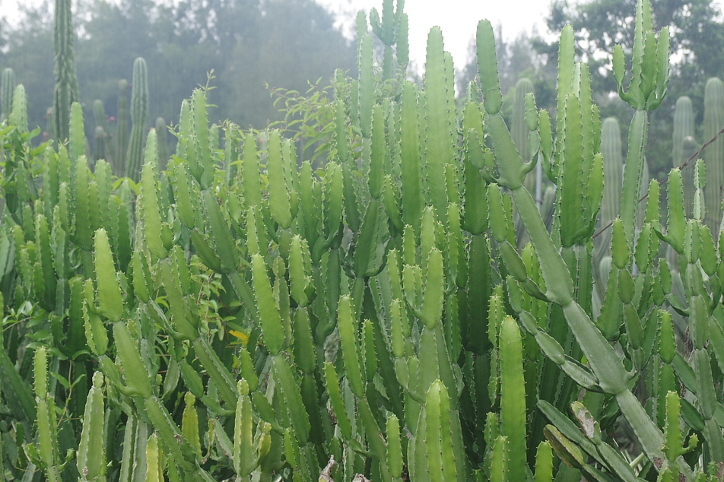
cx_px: 335
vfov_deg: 17.5
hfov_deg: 26.0
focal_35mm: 78
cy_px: 186
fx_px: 1568
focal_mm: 39
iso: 400
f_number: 5.6
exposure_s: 1/30
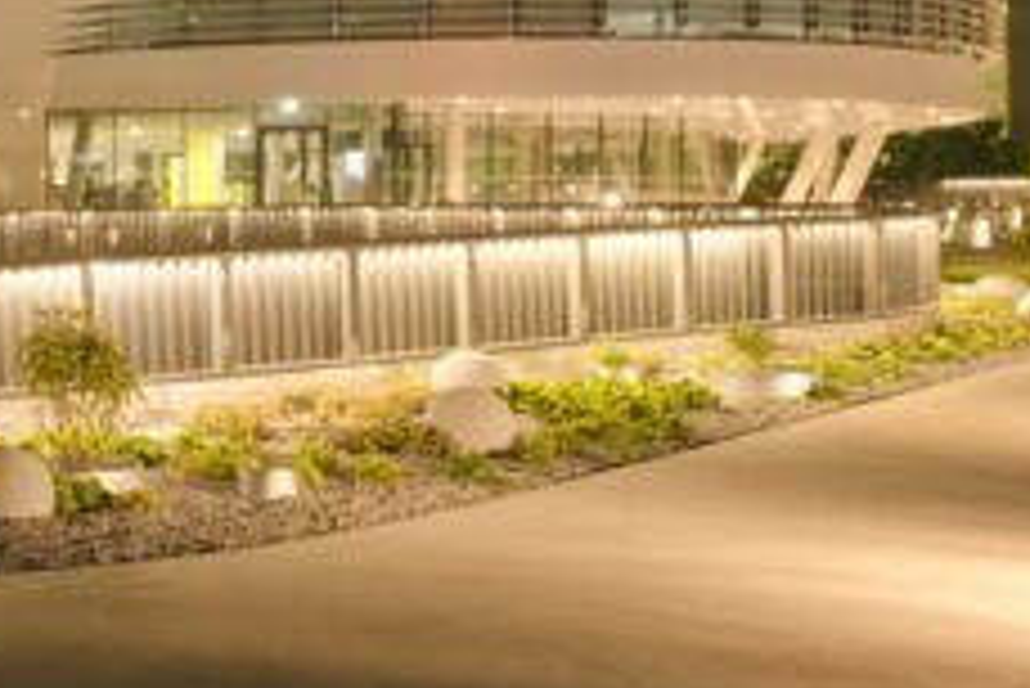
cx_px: -283
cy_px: -348
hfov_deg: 33.1
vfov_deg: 23.7
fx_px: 1288
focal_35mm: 45
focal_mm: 14
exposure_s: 2.5
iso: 160
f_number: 14
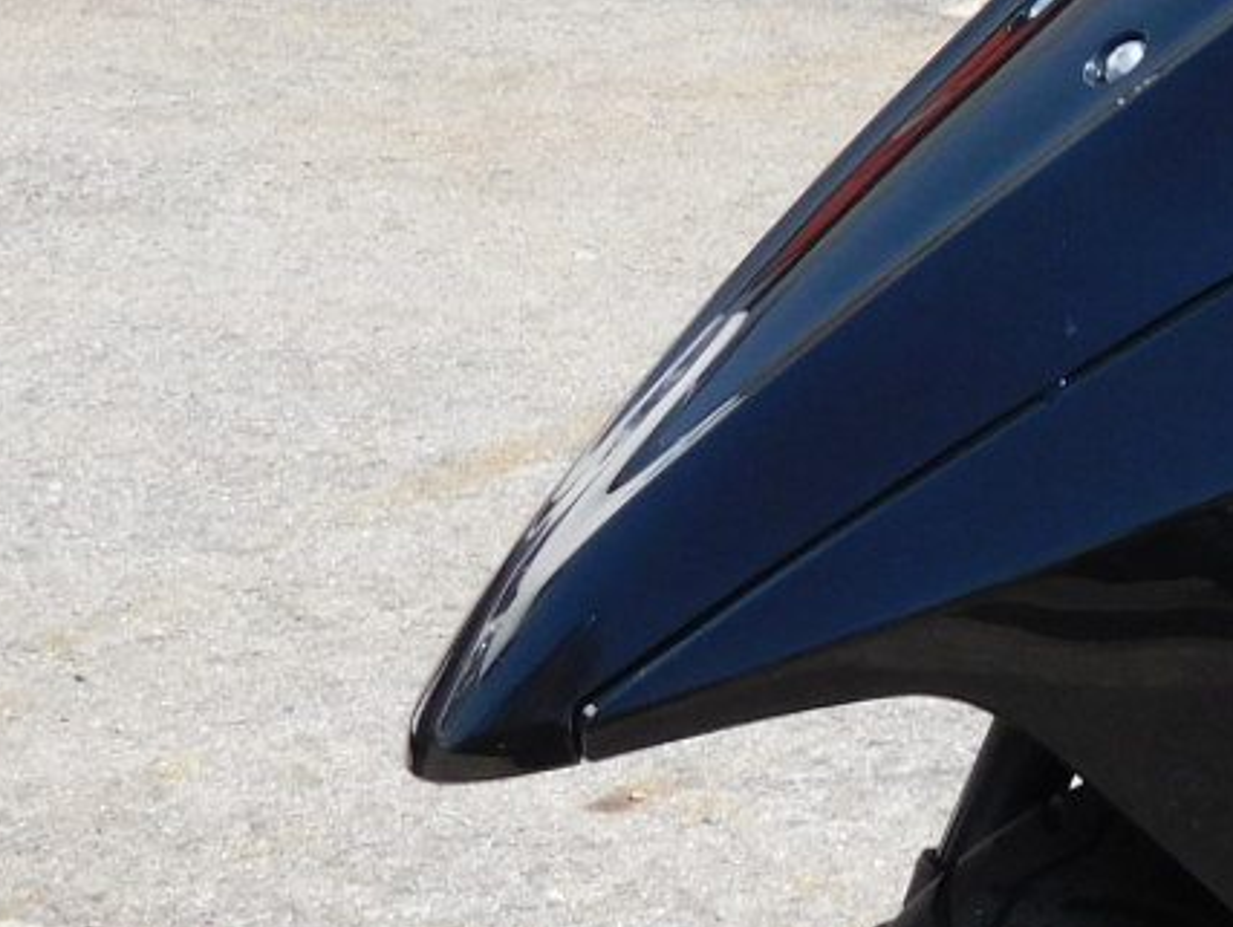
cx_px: 2079
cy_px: 251
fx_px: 4670
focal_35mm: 131
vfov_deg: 11.3
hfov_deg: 13.7
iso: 125
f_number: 3.8
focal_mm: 6.2
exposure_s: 1/500
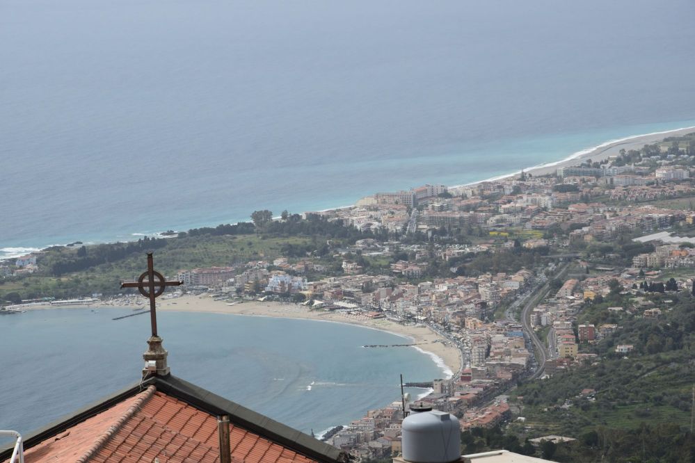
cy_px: 232
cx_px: 348
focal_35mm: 158
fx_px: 3040
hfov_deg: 13.0
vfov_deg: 8.7
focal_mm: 105
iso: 280
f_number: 11
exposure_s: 1/500
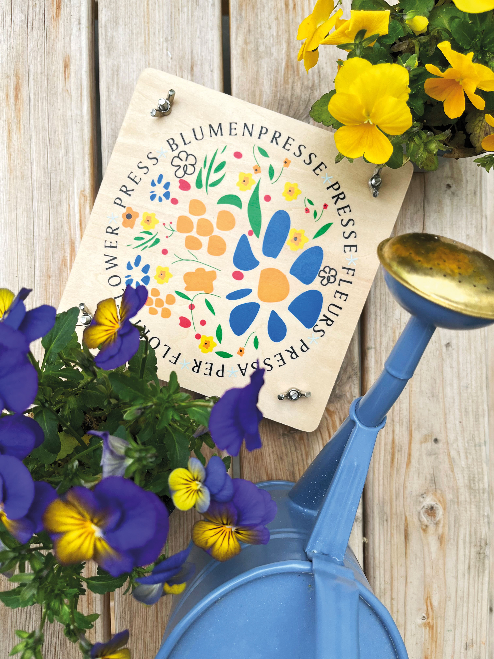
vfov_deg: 67.3
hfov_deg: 53.1
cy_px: 330
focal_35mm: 26
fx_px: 495
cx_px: 247
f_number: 1.6
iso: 50
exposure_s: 1/1199
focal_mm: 5.1
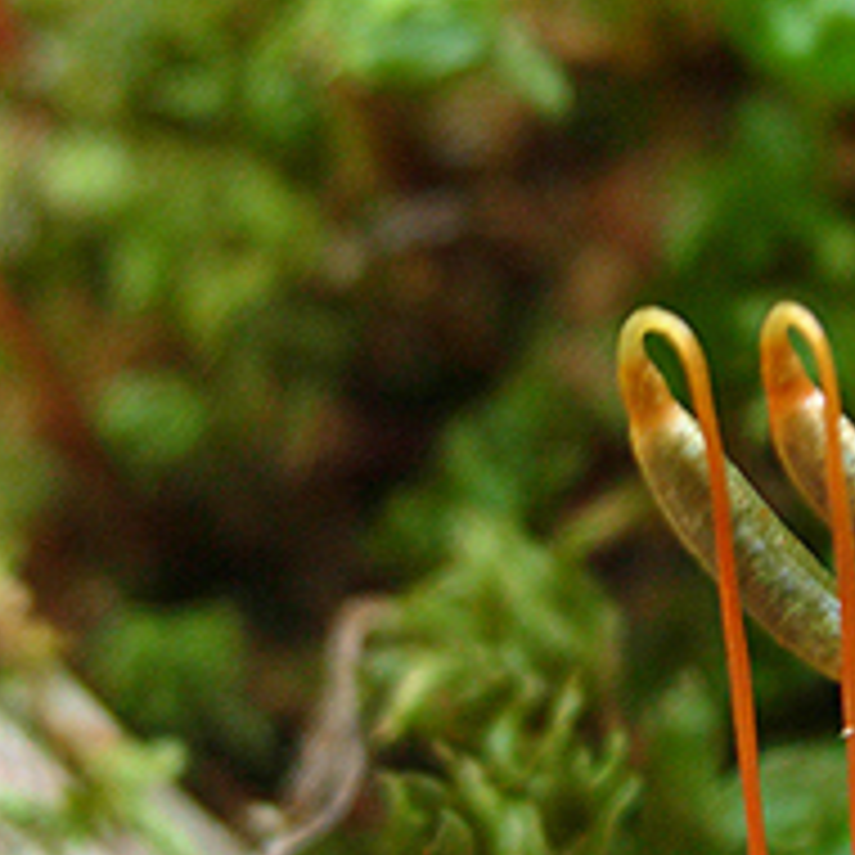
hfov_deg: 16.0
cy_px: 464
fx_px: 2990
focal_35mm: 107
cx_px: 814
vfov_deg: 16.3
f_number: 2.7
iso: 50
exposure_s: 1/4.8
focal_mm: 7.5
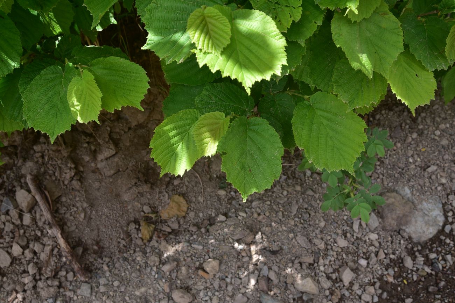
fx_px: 632
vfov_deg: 27.0
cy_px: 152
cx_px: 228
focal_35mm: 50
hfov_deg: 39.6
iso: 320
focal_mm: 50
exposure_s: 1/125
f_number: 14
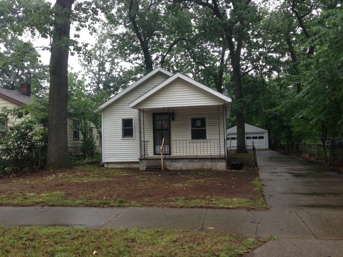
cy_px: 128
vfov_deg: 42.9
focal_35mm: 33
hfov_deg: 55.4
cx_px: 172
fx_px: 327
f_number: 2.4
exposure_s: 1/127
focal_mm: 4.13
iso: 50
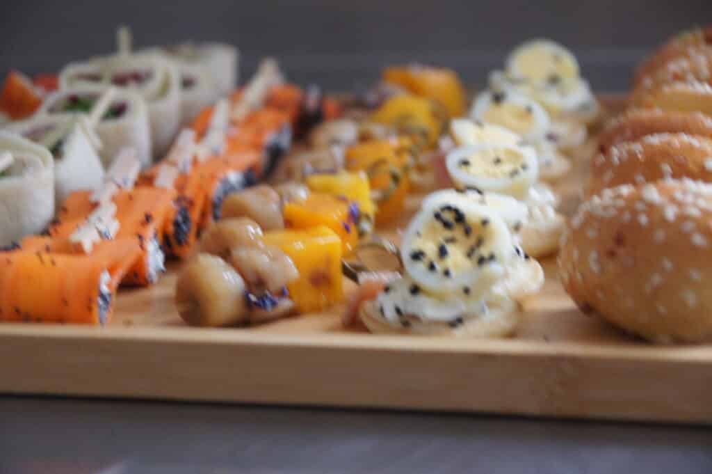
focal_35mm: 105
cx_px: 356
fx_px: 2075
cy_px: 237
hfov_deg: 19.5
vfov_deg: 13.0
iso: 1600
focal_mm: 70
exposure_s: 1/60
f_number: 5.6
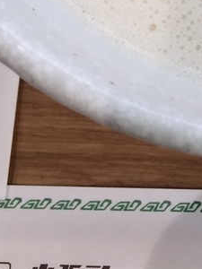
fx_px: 903
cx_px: 314
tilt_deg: -66.6
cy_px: -163
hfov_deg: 12.1
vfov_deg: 15.4
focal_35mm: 116
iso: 50
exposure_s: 1/30
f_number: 2.2
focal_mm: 4.15
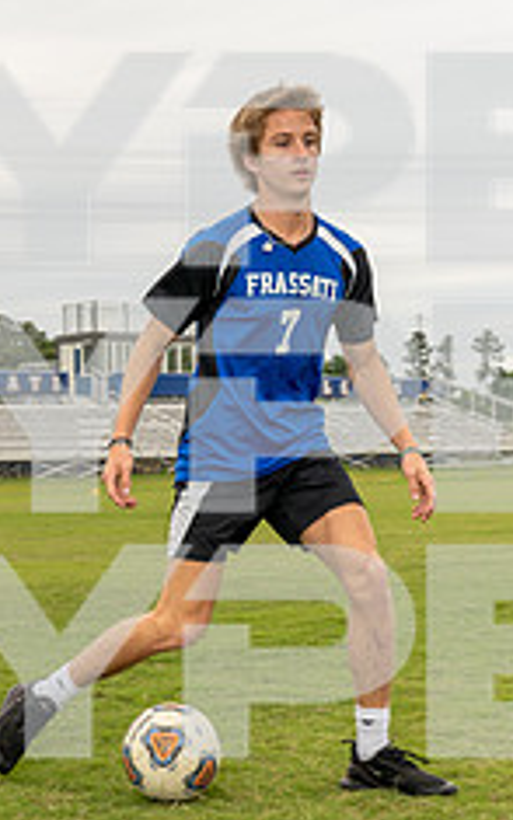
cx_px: 150
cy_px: 408
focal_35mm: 86
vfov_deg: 24.1
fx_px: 1923
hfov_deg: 15.2
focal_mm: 44
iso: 250
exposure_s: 1/250
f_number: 7.1
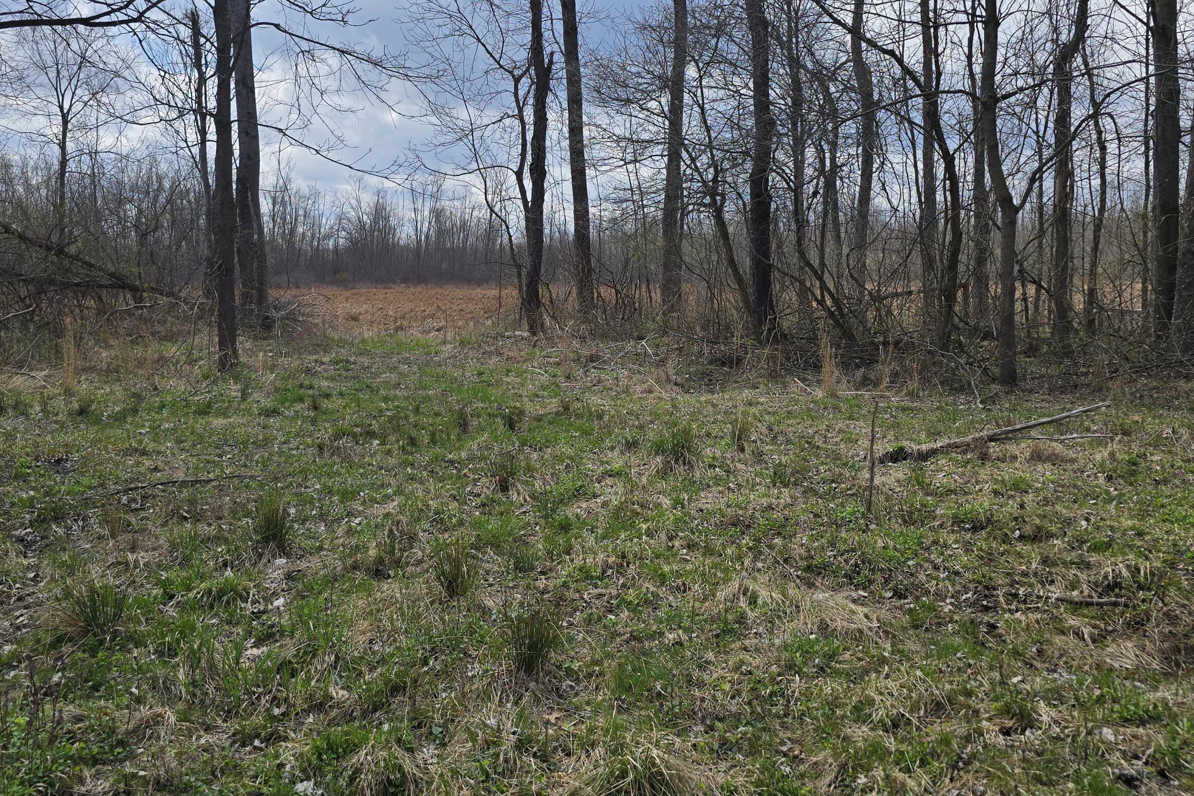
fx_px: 1028
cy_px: 297
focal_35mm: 31
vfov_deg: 42.0
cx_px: 529
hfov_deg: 60.1
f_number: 1.7
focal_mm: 6.3
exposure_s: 1/932
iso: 12
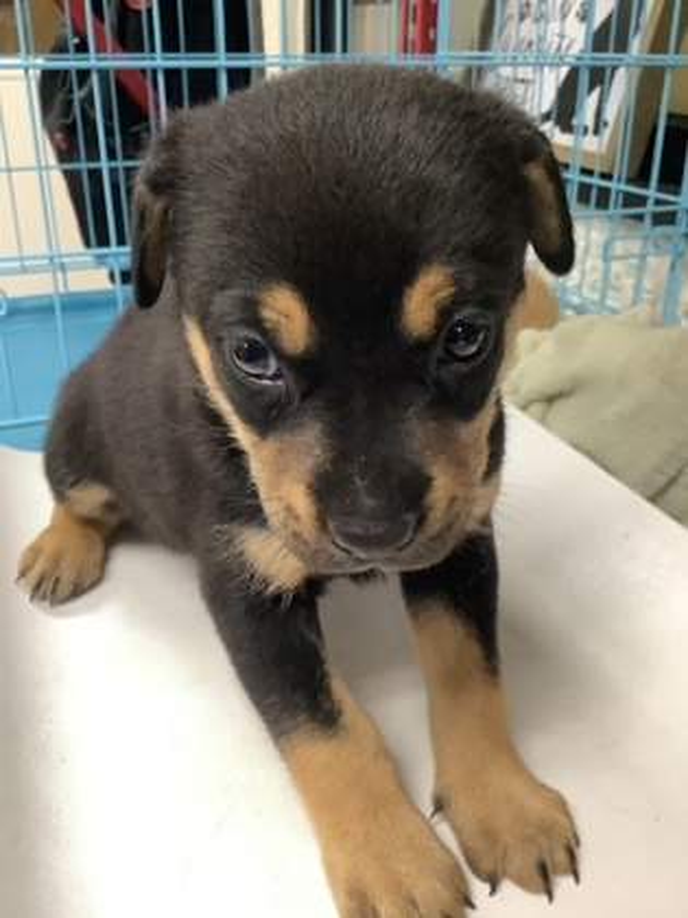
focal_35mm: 31
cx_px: 344
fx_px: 822
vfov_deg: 58.4
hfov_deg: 45.4
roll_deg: +0.1
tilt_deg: -26.6
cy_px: 459
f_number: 2.4
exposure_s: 1/40
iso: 250
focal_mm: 3.3
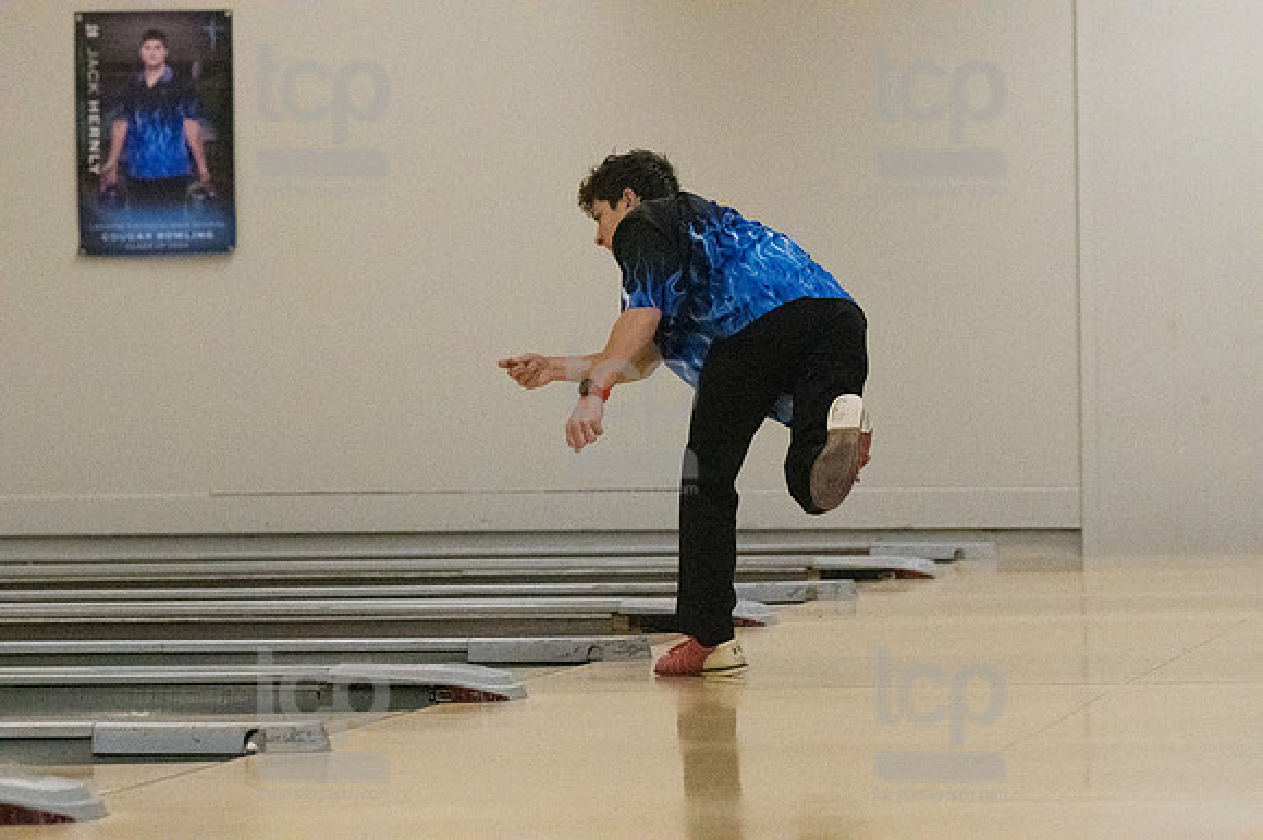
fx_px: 6101
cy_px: 420
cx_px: 632
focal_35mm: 174
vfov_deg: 7.9
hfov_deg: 11.8
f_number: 4
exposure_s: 1/1250
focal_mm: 116
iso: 10000
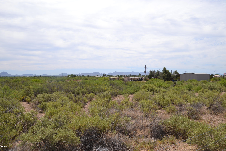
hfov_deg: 55.1
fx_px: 217
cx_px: 113
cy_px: 76
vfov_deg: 38.4
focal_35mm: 34
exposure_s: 1/200
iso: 100
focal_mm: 23
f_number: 9
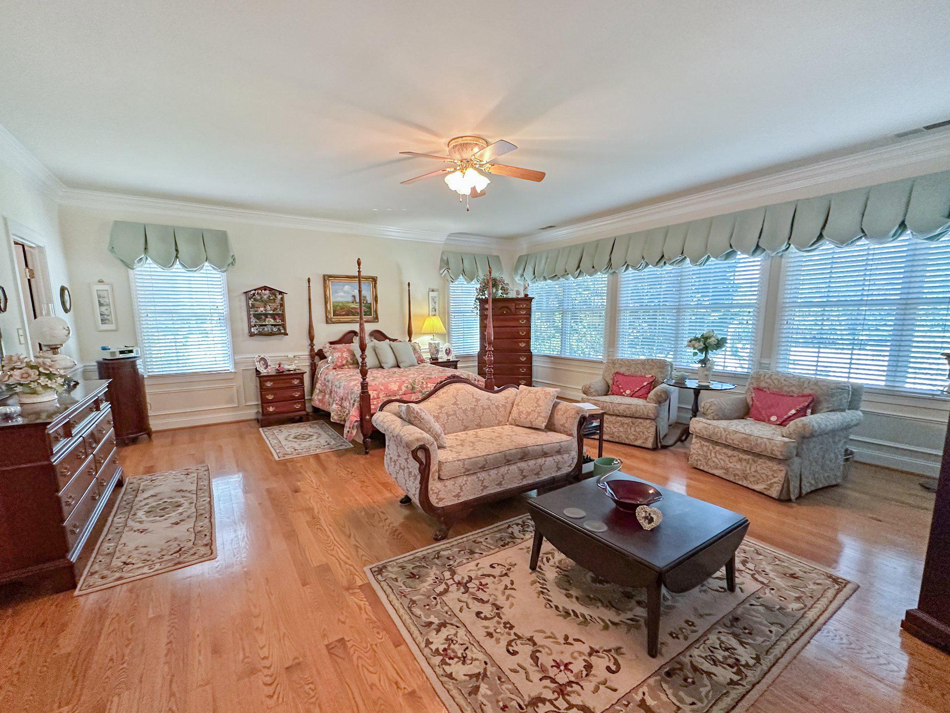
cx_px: 460
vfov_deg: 81.7
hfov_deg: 98.1
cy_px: 379
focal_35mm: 15
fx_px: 412
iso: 400
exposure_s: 1/60
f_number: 2.2
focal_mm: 2.22
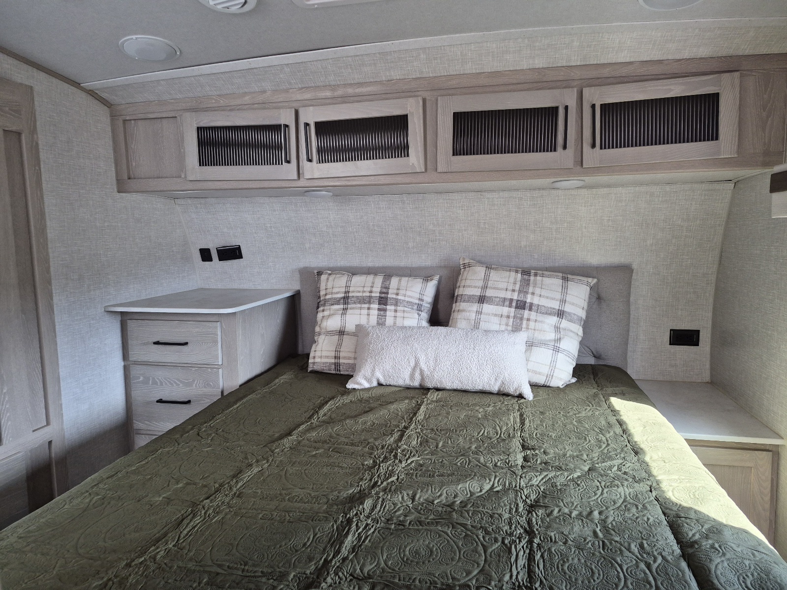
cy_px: 295
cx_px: 394
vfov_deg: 58.9
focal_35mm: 23
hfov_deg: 73.9
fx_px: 523
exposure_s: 1/120
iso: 400
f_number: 1.8
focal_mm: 5.4
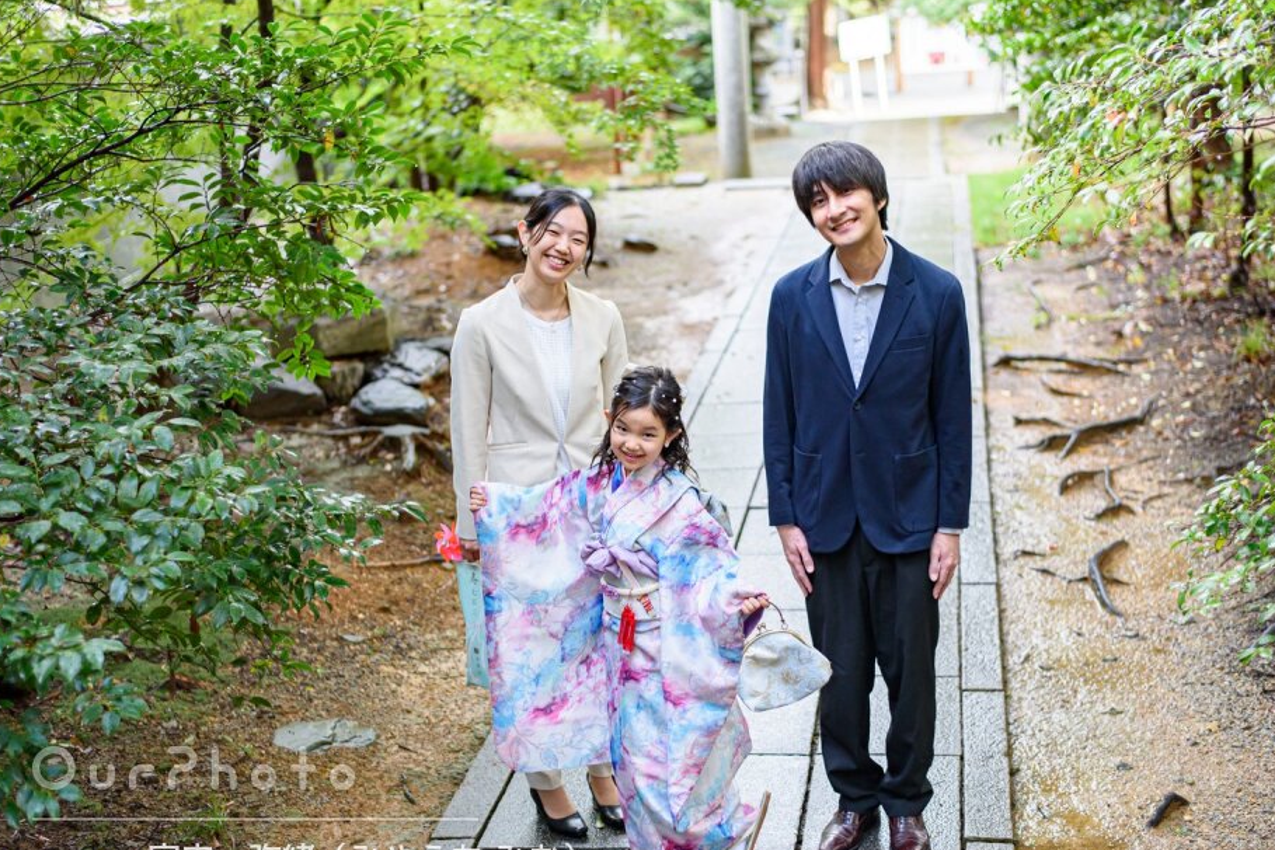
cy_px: 462
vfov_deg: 24.6
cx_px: 659
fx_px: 1948
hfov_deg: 36.2
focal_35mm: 55
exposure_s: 1/320
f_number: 2.2
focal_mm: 50
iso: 640
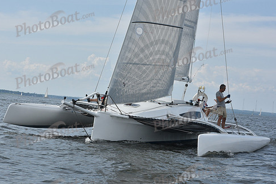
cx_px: 124
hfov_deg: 22.9
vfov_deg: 15.4
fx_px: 682
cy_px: 96
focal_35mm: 89
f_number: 9
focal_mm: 75
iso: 320
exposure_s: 1/1250
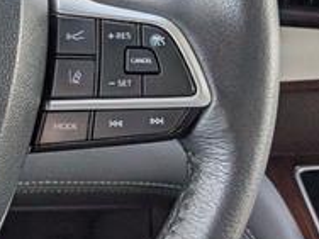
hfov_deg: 11.4
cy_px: 73
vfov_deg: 8.9
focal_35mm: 167
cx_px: -158
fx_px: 1539
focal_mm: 6.9
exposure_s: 1/204
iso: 27
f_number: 1.68
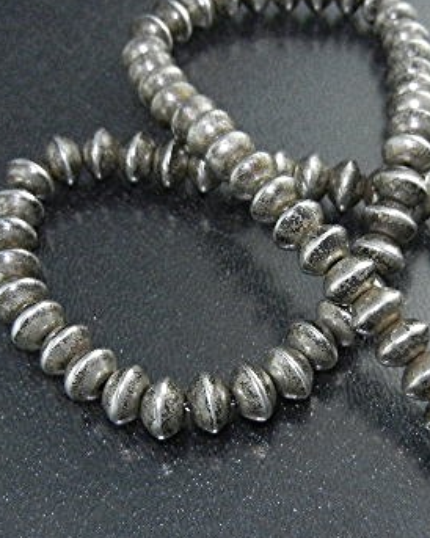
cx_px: 268
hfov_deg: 24.5
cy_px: 270
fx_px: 987
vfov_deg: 30.5
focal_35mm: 62
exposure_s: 1/30
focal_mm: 6.2
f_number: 7.2
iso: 800
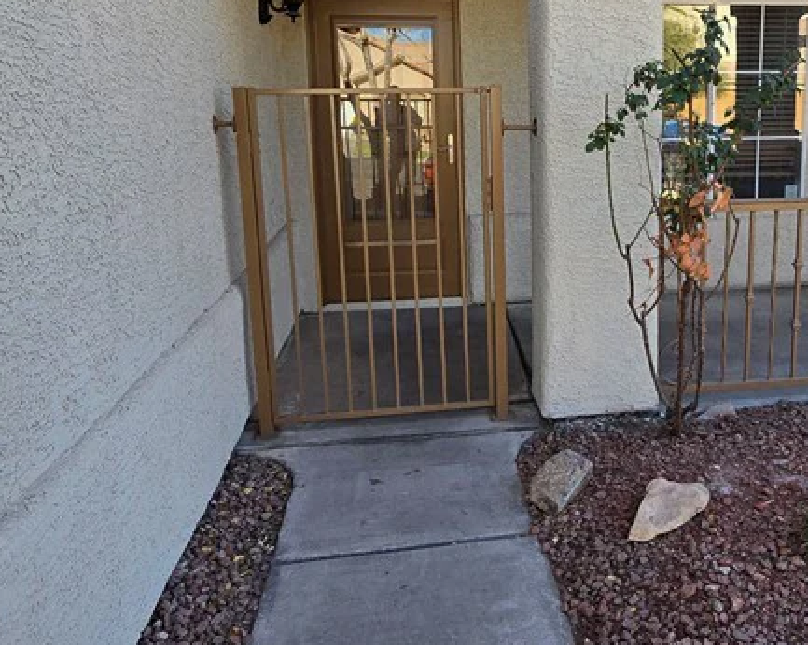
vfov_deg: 47.7
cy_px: 218
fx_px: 717
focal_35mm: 30
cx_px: 530
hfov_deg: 57.7
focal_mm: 2.2
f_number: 2.2
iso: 50
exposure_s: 1/532
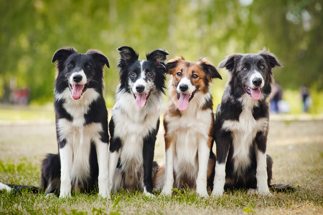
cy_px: 108
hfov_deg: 13.3
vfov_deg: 8.8
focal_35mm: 155
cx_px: 162
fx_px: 1390
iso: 400
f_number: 5.6
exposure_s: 1/500
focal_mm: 155
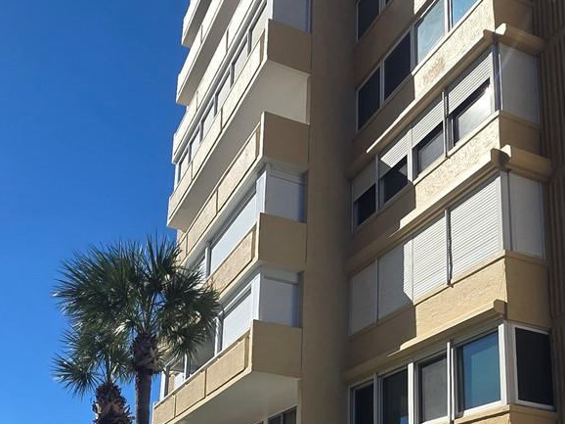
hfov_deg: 51.0
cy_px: 429
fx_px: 587
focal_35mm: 36
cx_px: 221
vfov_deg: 35.6
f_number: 2.2
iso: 50
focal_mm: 2.2
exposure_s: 1/3464
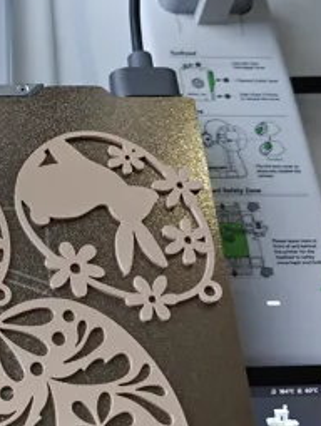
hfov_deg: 29.2
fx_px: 592
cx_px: 35
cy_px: 205
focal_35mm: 48
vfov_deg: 39.6
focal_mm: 6.06
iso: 1250
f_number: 1.6
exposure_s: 1/100
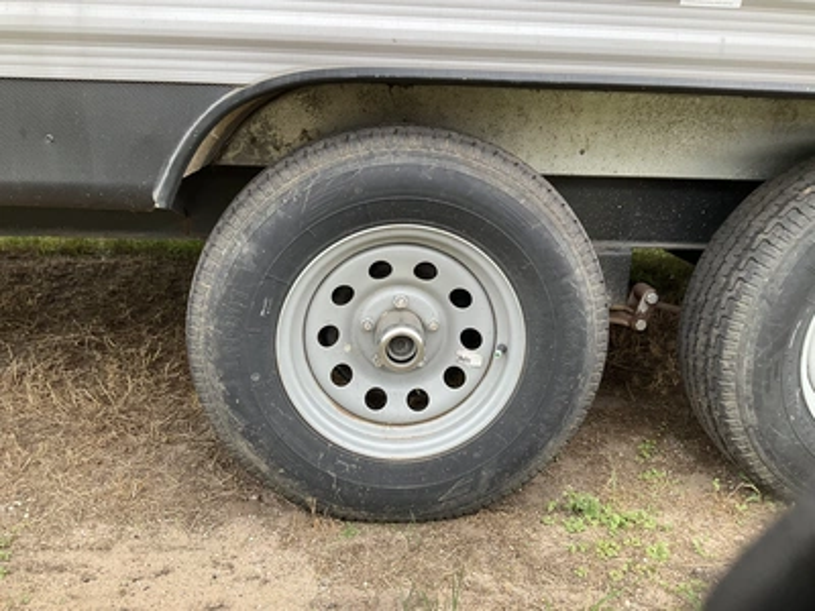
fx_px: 683
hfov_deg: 61.7
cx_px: 408
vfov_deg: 48.2
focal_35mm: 29
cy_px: 306
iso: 32
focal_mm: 3
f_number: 1.8
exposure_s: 1/122
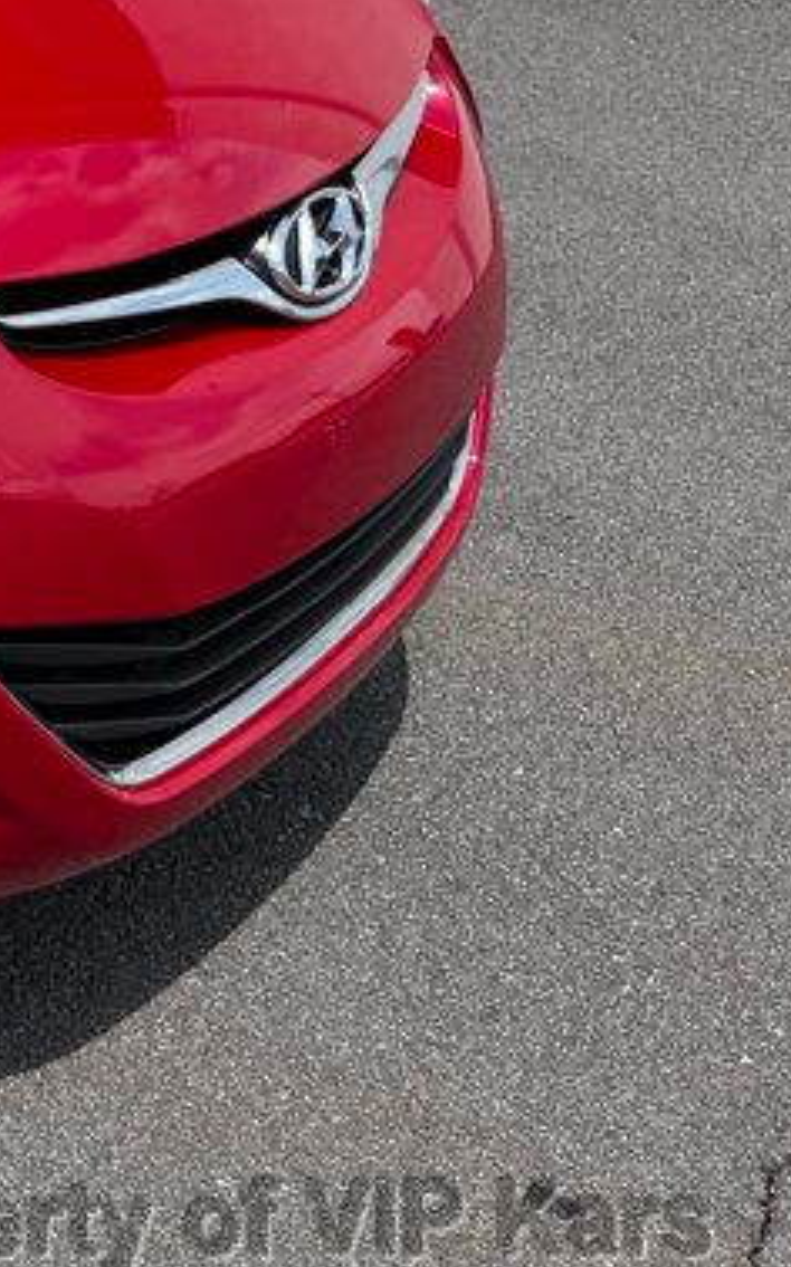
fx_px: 2382
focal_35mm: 69
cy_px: 47
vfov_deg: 28.3
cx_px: -825
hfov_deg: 15.1
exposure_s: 1/3759
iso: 80
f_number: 1.78
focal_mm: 6.76
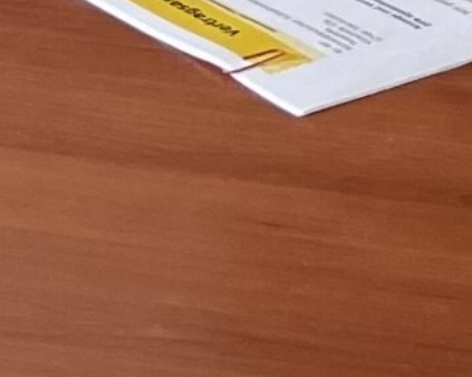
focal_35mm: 181
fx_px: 2528
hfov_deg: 10.4
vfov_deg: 7.5
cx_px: -177
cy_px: -759
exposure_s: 1/111
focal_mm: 4.2
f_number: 1.6
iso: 125
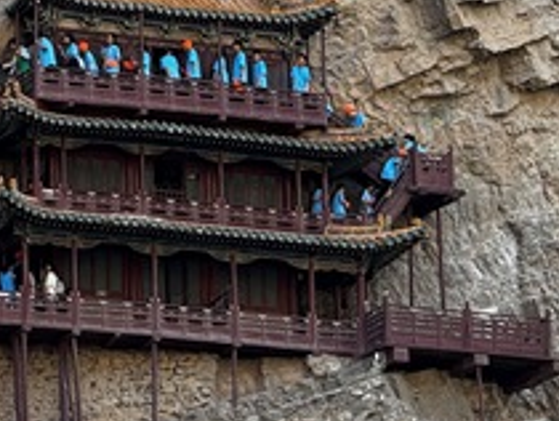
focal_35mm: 365
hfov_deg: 5.4
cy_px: 248
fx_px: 5901
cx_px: -240
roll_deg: +0.4
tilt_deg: +15.8
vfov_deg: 4.1
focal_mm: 15.66
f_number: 2.8
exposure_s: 1/116
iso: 50
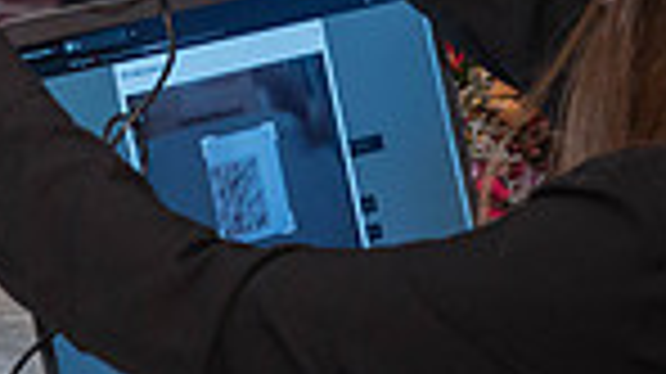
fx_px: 5435
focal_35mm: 308
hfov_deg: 7.0
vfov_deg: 3.9
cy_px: -493
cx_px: -90
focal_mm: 35
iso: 1600
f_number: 2.8
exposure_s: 1/100
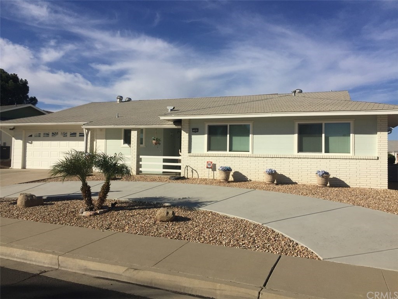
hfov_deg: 61.7
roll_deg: -1.8
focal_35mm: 29
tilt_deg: +1.8
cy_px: 150
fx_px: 333
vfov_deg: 48.2
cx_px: 199
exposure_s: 1/4405
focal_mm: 4.15
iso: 32
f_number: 2.2
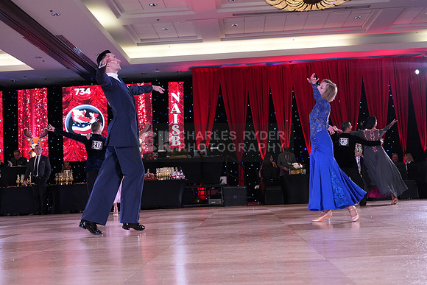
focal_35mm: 42
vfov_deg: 31.9
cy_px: 142
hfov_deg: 46.4
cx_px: 214
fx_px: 498
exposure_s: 1/250
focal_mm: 42
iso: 2500
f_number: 5
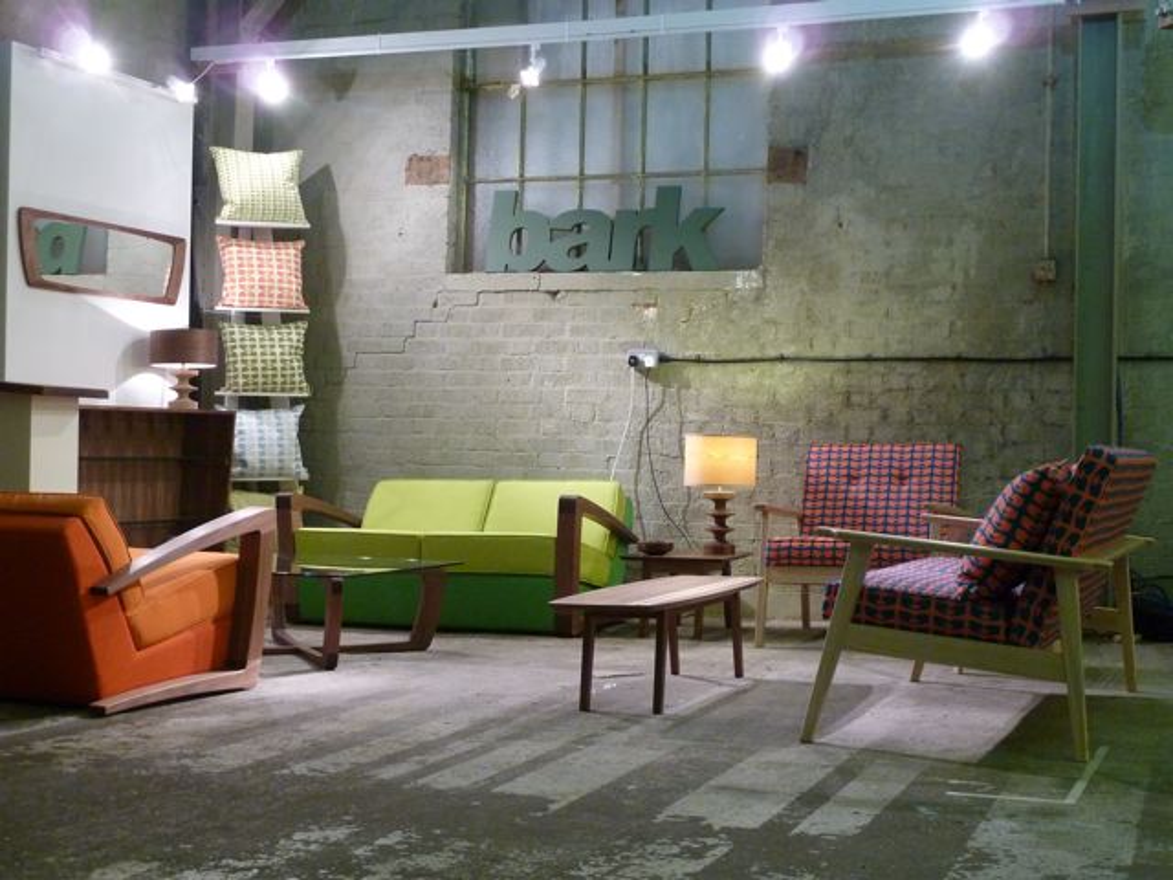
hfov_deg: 39.7
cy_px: 440
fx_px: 1627
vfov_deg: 30.3
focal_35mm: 48
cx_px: 586
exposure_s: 1/20
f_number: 3.8
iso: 400
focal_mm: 7.9
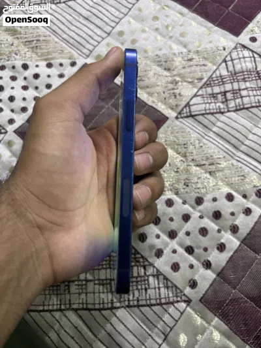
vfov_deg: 67.3
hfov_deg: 53.1
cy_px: 174
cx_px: 130
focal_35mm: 26
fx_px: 261
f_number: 1.6
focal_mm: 5.96
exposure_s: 1/52
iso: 500
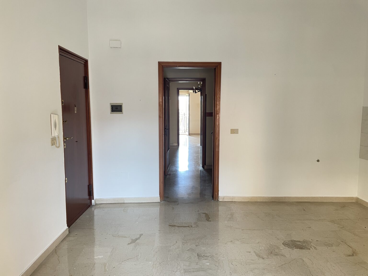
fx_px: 276
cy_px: 138
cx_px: 184
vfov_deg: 53.1
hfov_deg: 67.3
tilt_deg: -5.7
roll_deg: +0.0
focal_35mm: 26
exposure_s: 1/64
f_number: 1.6
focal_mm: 4.2
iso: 125
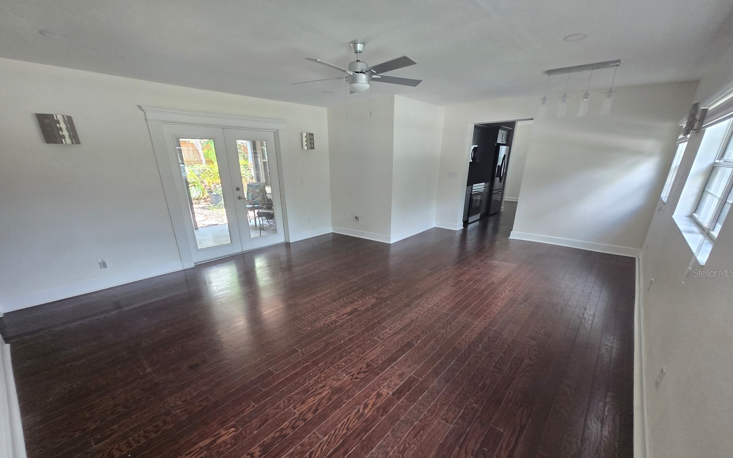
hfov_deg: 105.3
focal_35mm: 14
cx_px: 365
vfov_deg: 77.8
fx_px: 280
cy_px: 273
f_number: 2.2
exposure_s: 1/60
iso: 160
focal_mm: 1.7
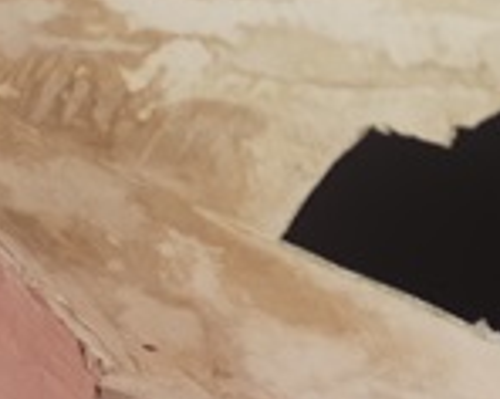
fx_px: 1640
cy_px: 756
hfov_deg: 13.3
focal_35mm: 111
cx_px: 1172
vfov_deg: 12.5
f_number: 1.8
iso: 20
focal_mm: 5.23
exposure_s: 1/107
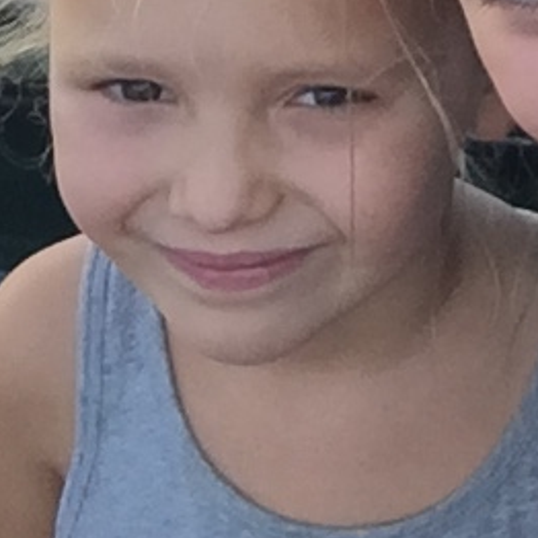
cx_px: 719
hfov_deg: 12.6
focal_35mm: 134
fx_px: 2356
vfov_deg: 12.7
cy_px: -138
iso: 32
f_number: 2.2
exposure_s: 1/135
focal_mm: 2.65
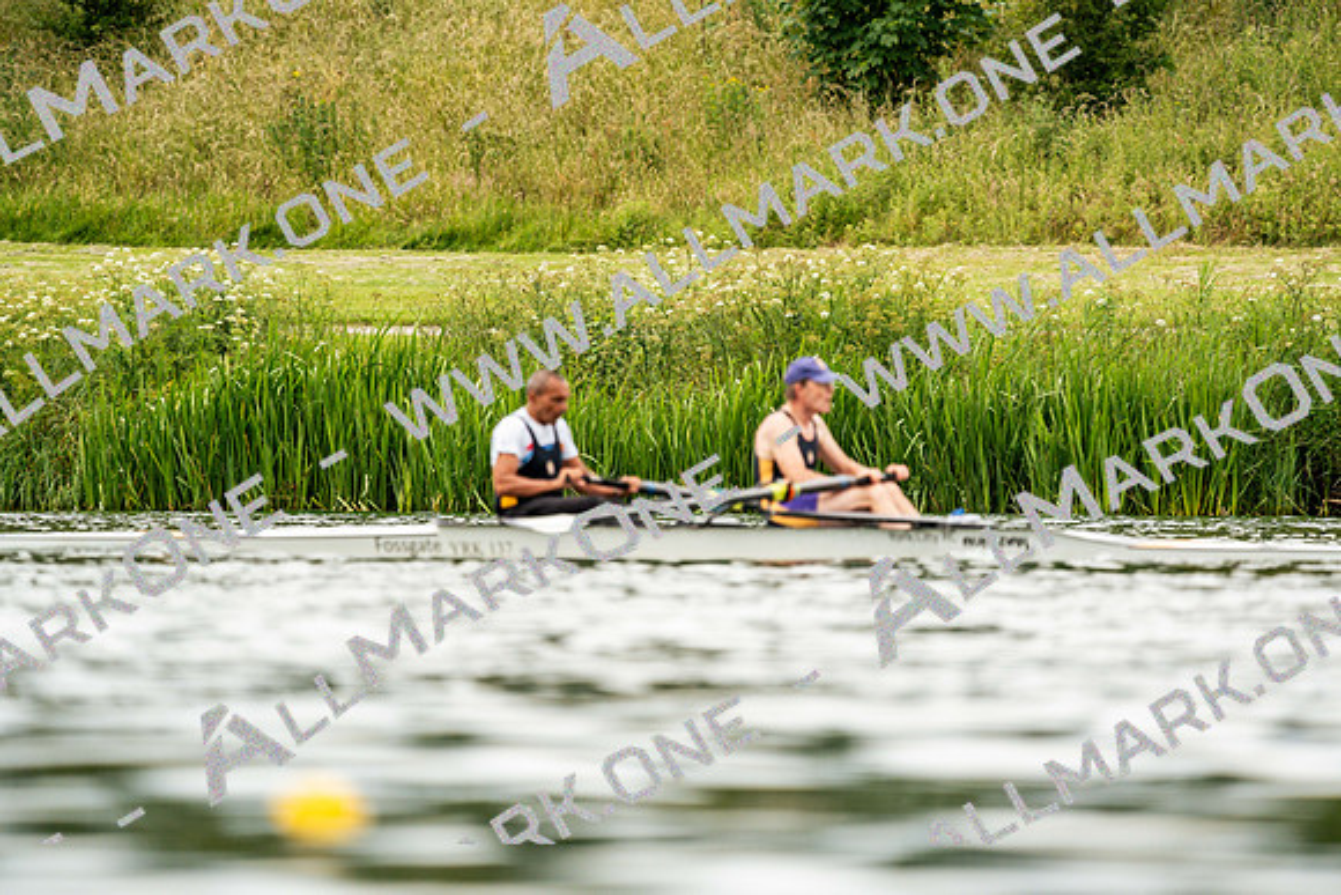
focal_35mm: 600
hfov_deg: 3.4
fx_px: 22354
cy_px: 448
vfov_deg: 2.3
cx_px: 670
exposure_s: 1/2000
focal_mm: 600
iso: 500
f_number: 6.3
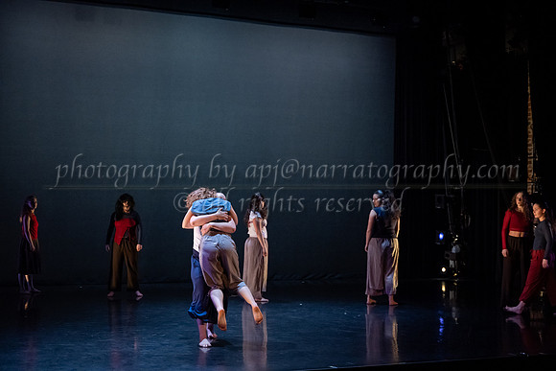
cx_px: 278
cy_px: 186
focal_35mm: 56
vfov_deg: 24.2
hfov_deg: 35.6
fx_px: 865
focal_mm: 56
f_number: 3.2
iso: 4000
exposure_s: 1/400
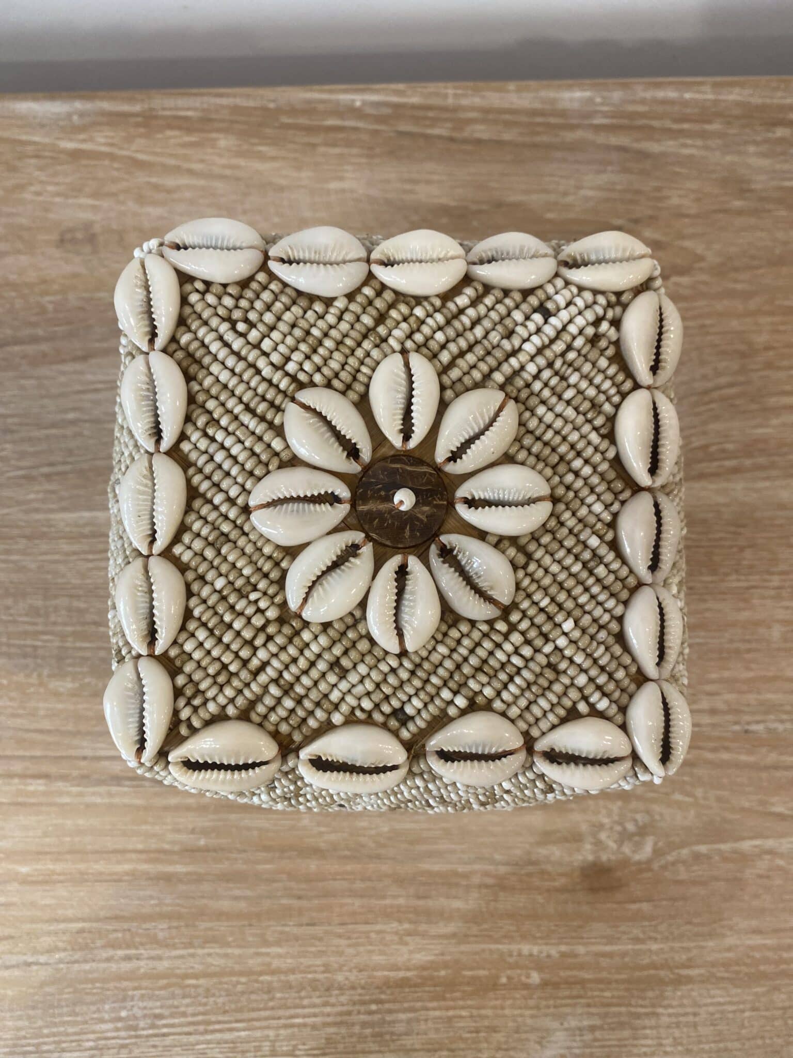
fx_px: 794
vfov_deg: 67.3
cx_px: 396
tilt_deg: -84.5
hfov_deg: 53.1
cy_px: 529
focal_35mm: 26
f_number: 1.8
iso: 125
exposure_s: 1/50
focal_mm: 4.25
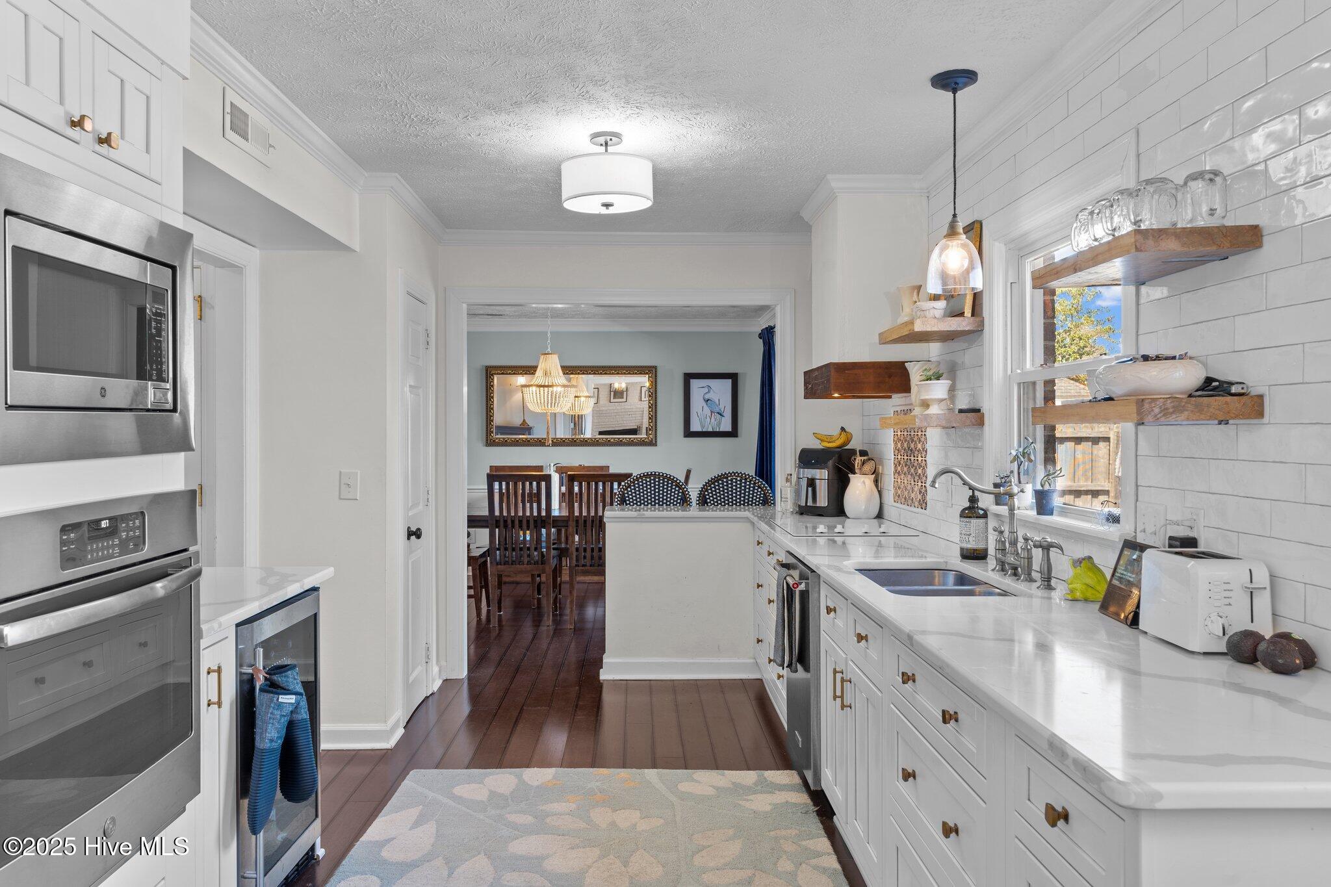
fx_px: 961
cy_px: 444
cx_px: 666
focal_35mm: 26
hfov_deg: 69.4
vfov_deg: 49.5
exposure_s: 2.5
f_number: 9
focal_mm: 26
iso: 100
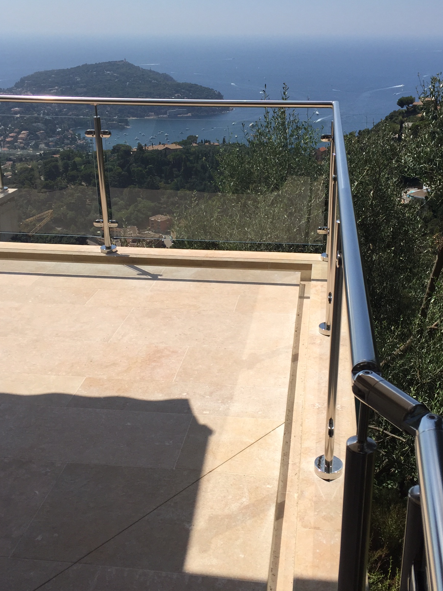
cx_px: 251
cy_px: 284
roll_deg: -0.1
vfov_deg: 50.1
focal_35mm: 37
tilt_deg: -20.1
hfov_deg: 38.6
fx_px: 631
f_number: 2.2
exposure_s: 1/3597
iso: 32
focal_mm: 4.15
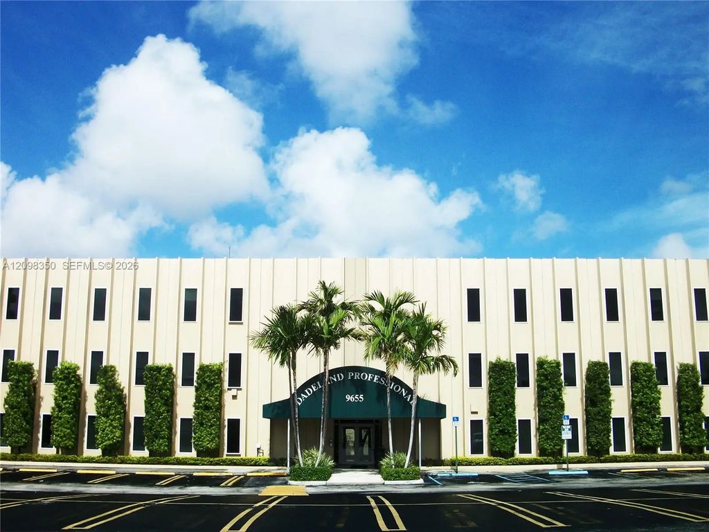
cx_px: 354
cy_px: 266
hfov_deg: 52.6
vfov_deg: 40.7
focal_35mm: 35
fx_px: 717
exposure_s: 1/250
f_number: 8.8
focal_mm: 6.3
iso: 80
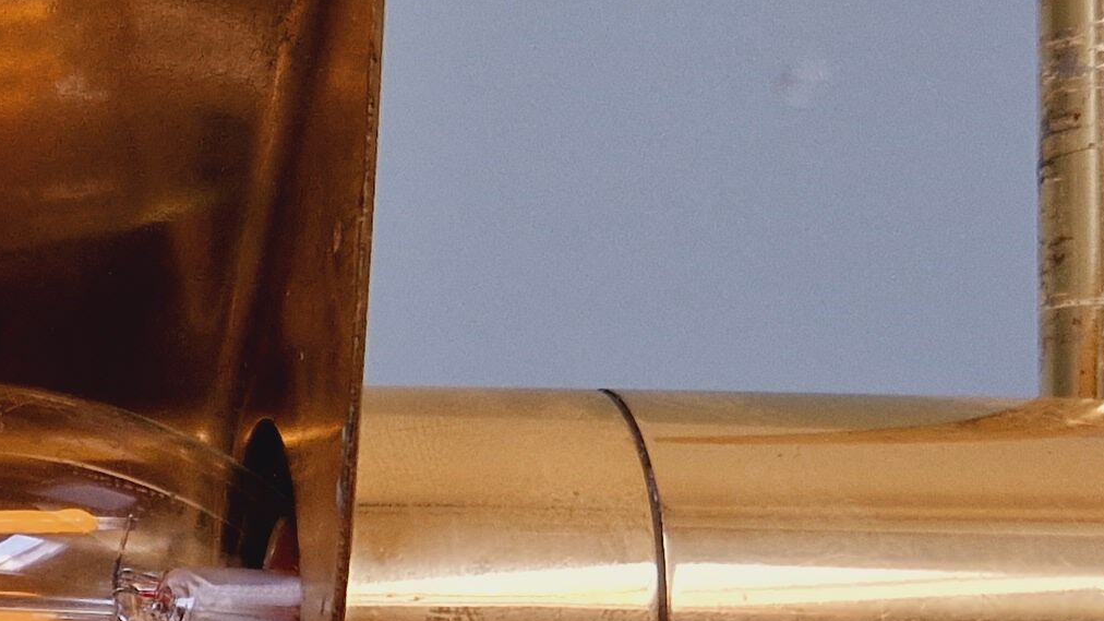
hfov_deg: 20.5
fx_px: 2898
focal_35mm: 99
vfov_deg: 12.0
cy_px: 707
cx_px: -145
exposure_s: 1/100
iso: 200
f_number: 1.8
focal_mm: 5.4
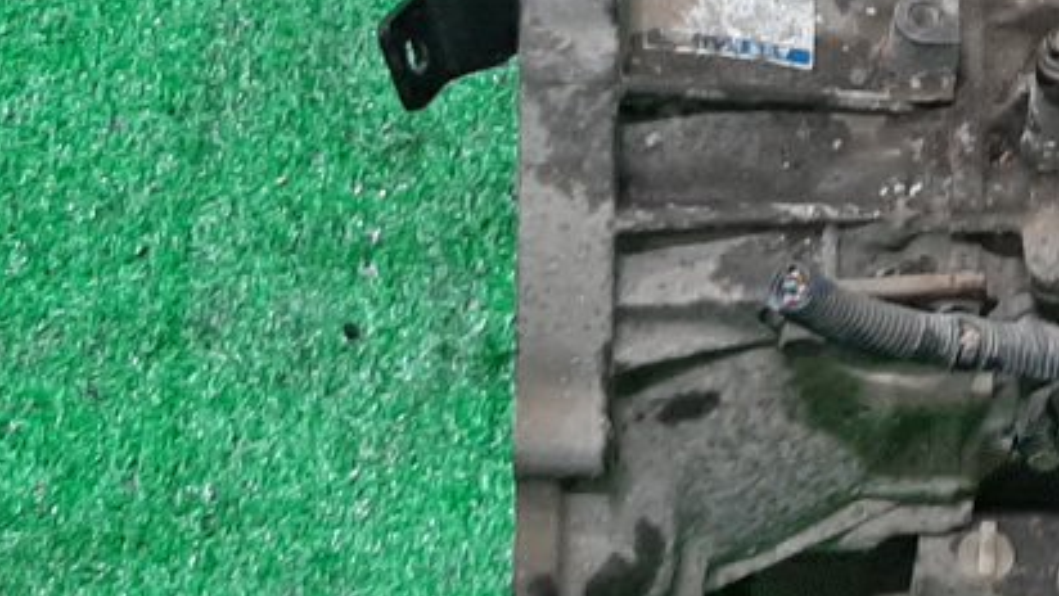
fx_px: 2781
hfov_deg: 20.9
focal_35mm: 99
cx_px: 1044
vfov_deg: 12.2
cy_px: 141
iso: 115
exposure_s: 1/50
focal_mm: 3.93
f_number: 1.7
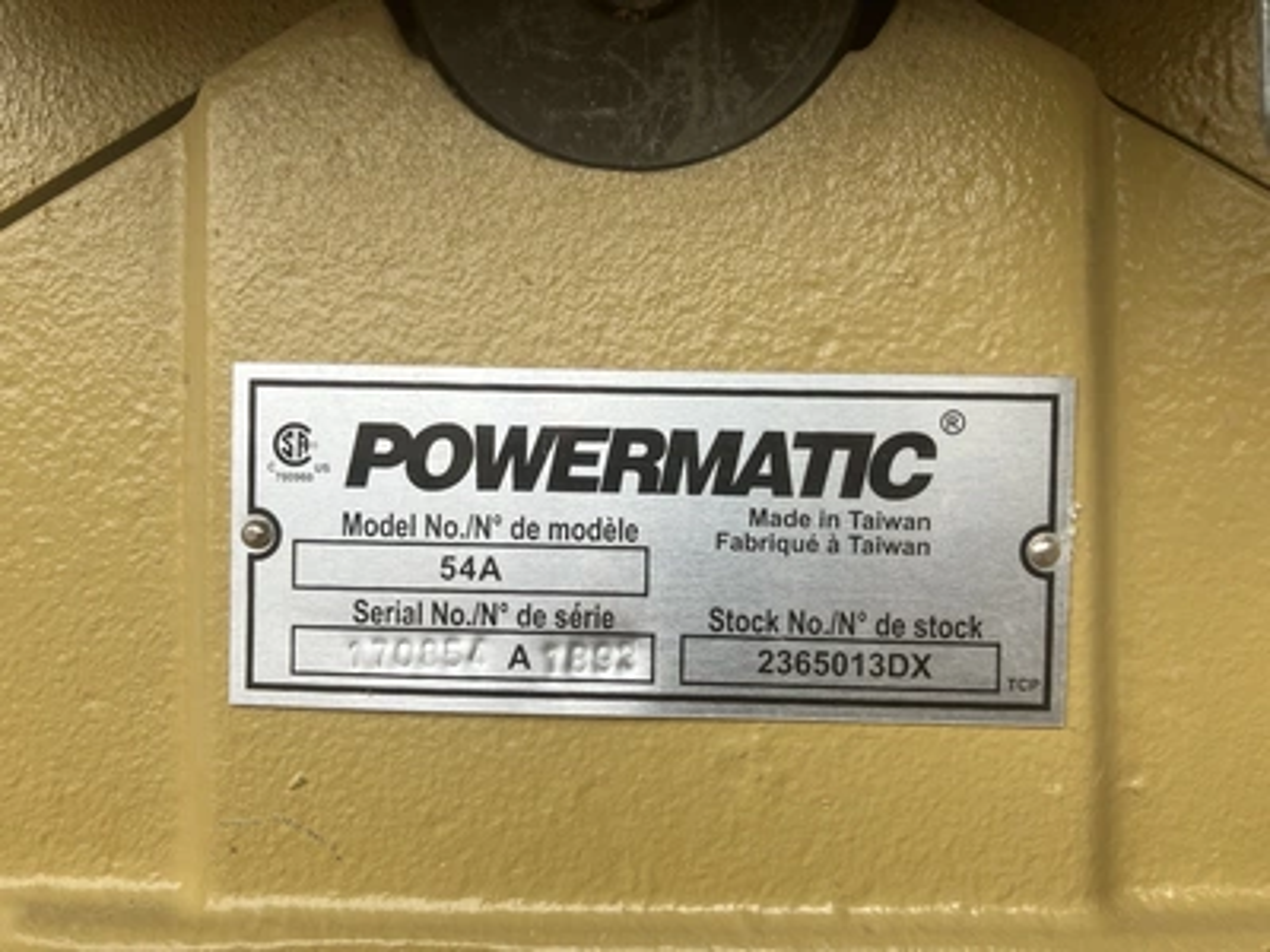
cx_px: 635
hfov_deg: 63.4
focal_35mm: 28
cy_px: 476
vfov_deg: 49.7
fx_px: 1027
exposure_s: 1/120
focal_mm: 3.99
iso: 25
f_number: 1.8
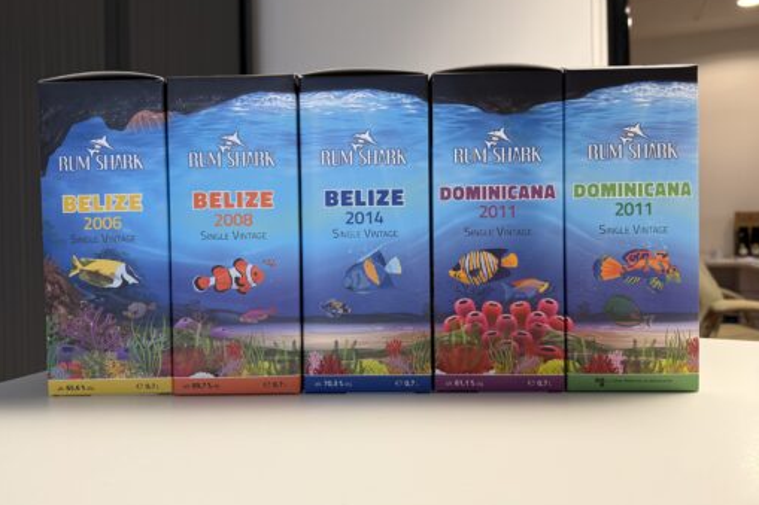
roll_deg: +0.7
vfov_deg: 49.5
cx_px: 367
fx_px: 548
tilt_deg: -0.8
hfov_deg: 69.4
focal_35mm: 26
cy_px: 228
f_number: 1.78
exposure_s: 1/50
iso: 125
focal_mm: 6.76
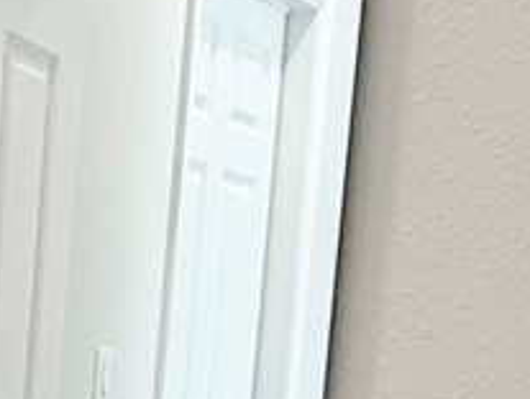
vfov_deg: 13.2
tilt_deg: -6.2
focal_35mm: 108
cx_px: -550
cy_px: 555
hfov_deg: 14.7
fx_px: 1656
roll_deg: -1.7
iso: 320
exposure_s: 1/120
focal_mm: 2.22
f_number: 2.2
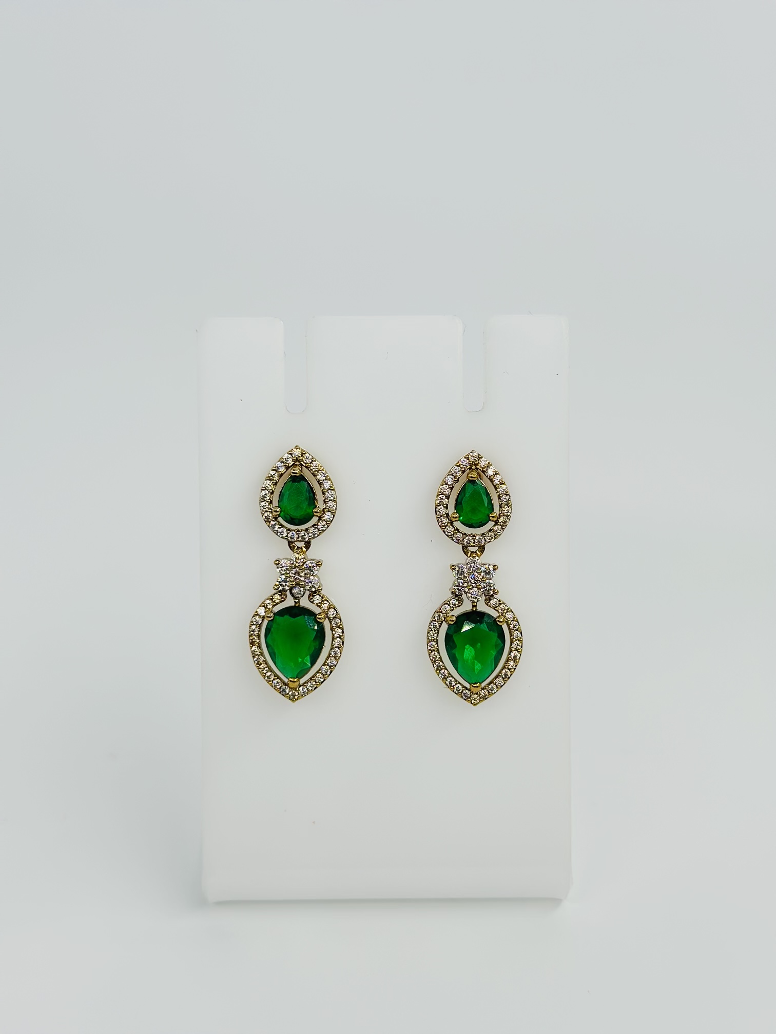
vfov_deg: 39.7
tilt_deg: -23.6
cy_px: 517
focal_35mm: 48
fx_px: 1435
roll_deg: -2.2
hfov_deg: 30.3
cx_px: 388
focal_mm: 6.86
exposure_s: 1/1289
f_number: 1.78
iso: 80
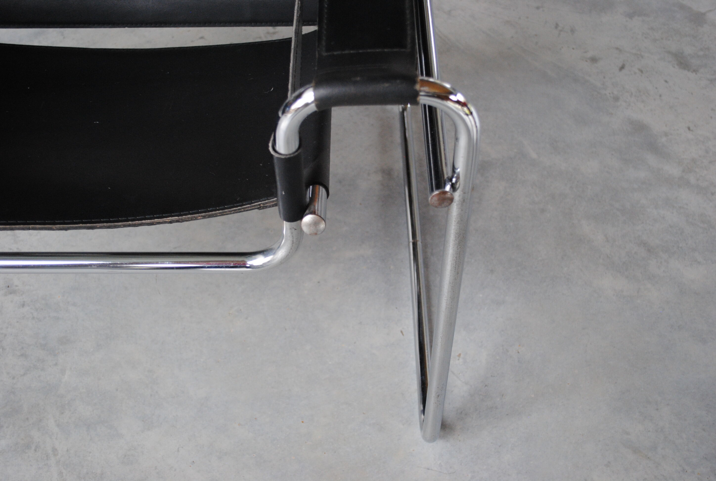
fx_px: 897
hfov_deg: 43.5
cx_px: 358
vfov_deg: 30.0
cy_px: 240
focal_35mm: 45
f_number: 4.5
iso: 640
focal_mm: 30
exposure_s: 1/30
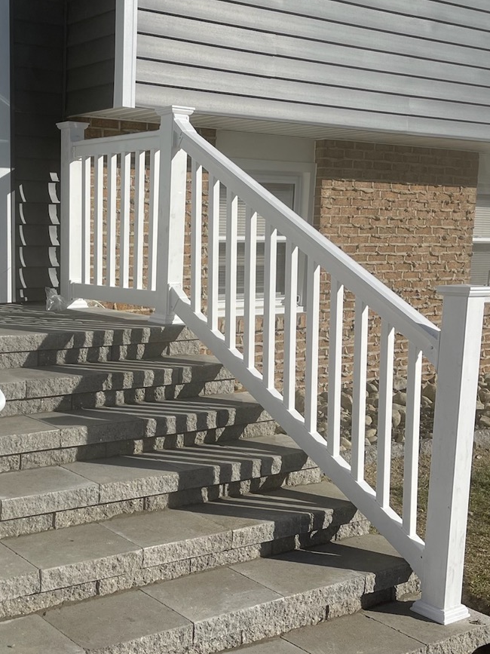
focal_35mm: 48
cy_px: 358
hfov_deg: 29.4
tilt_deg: -8.2
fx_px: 906
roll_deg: +0.6
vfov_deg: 39.6
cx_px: 84
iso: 32
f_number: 1.6
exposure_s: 1/7407
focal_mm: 5.1
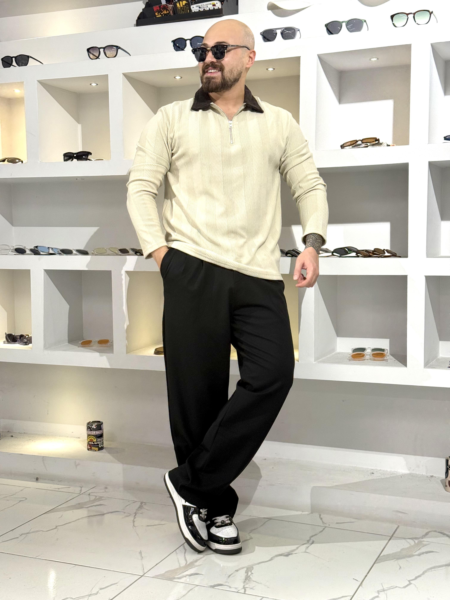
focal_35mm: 48
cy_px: 300
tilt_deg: -3.2
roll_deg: +0.6
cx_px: 225
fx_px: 832
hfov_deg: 30.3
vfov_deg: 39.7
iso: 80
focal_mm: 6.76
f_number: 1.78
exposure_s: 1/100
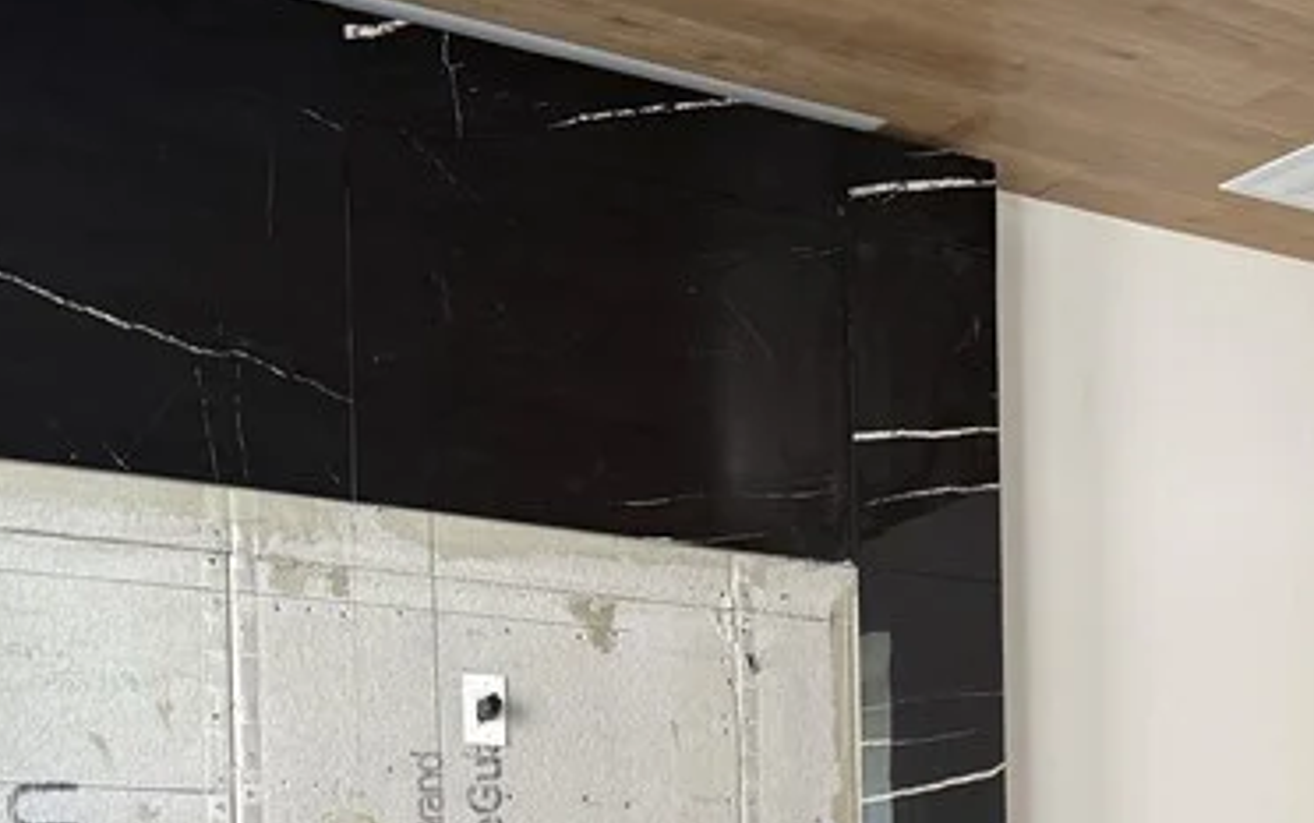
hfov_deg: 28.6
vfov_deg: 17.5
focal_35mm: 70
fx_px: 2508
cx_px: 1074
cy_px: 1063
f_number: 1.78
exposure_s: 1/120
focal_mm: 6.76
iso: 200
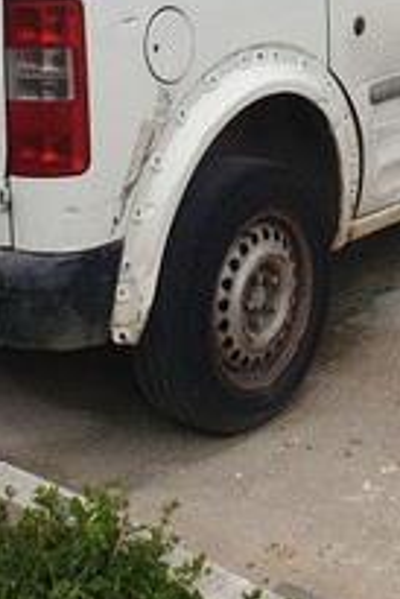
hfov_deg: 17.3
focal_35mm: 79
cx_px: 210
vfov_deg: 24.5
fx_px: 1314
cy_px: 9
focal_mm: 4.3
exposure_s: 1/1321
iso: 50
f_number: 2.4
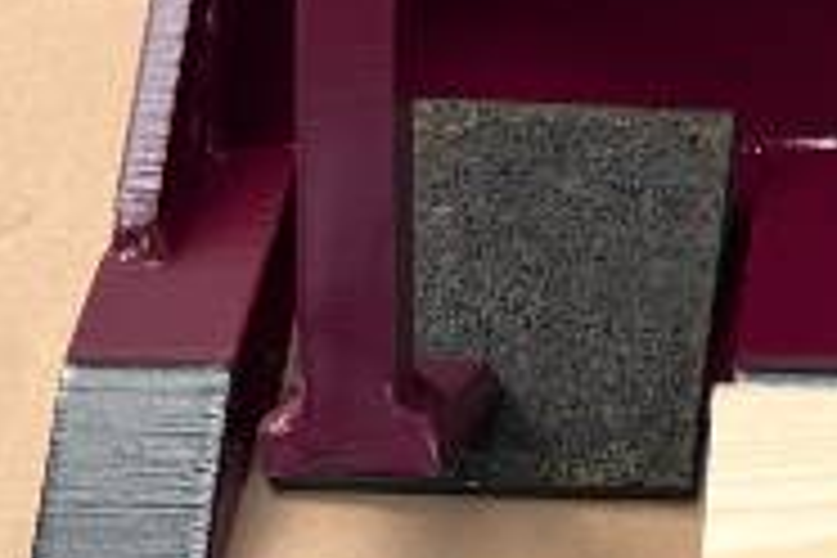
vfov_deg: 9.1
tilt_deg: -36.0
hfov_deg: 13.3
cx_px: 1112
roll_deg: -0.5
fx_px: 3464
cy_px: -171
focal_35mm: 149
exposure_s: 1/402
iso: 50
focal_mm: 5.7
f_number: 1.5
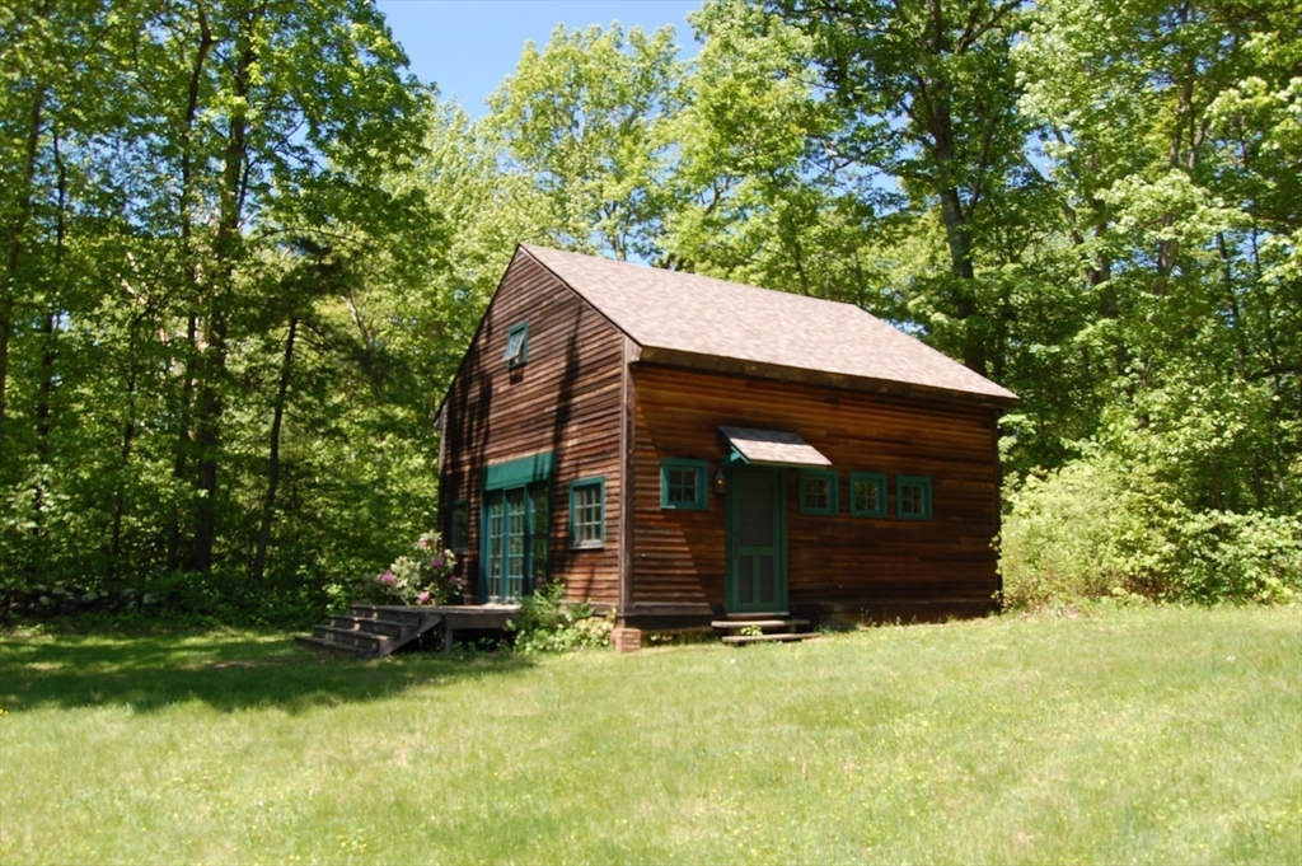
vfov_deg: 47.9
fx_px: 976
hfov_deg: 67.4
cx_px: 651
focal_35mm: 27
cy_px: 433
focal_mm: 18
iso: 200
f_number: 7.1
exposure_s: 1/200
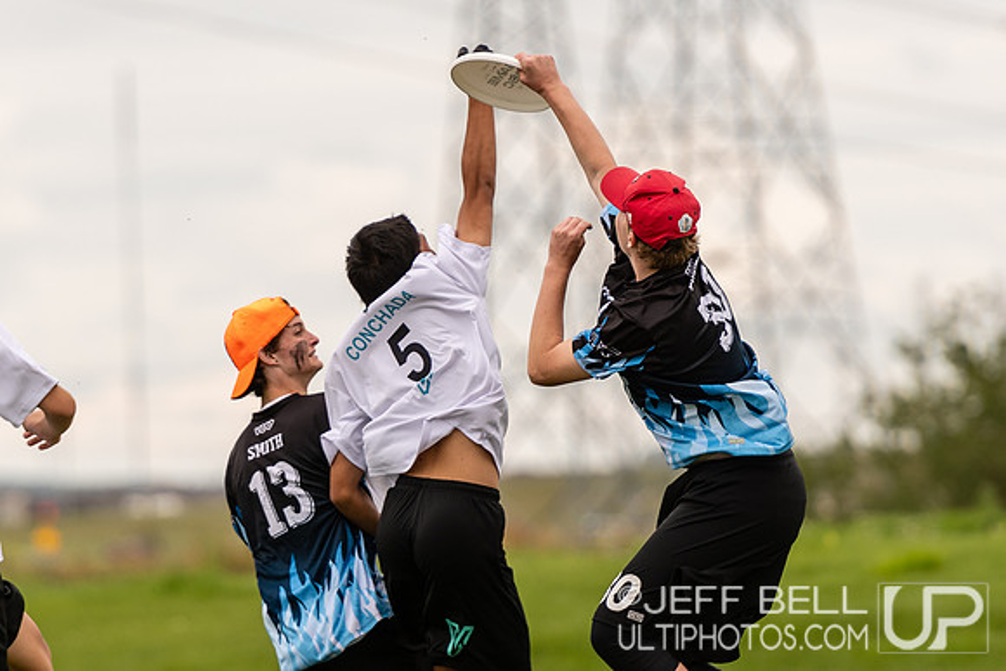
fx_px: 13379
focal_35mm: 479
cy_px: 325
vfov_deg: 2.9
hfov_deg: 4.3
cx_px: 394
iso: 100
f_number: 2.8
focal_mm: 200
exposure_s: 1/1000
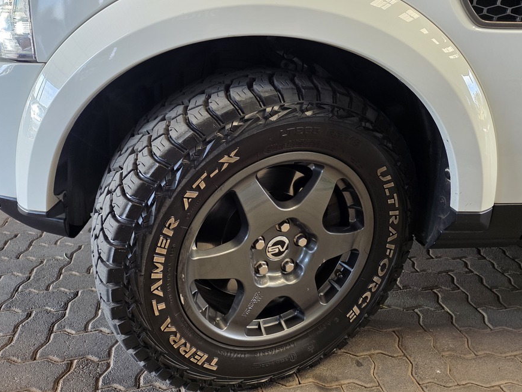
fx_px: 407
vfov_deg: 51.3
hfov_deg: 65.3
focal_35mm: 27
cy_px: 182
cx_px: 256
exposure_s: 1/180
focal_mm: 6.25
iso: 125
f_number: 1.7
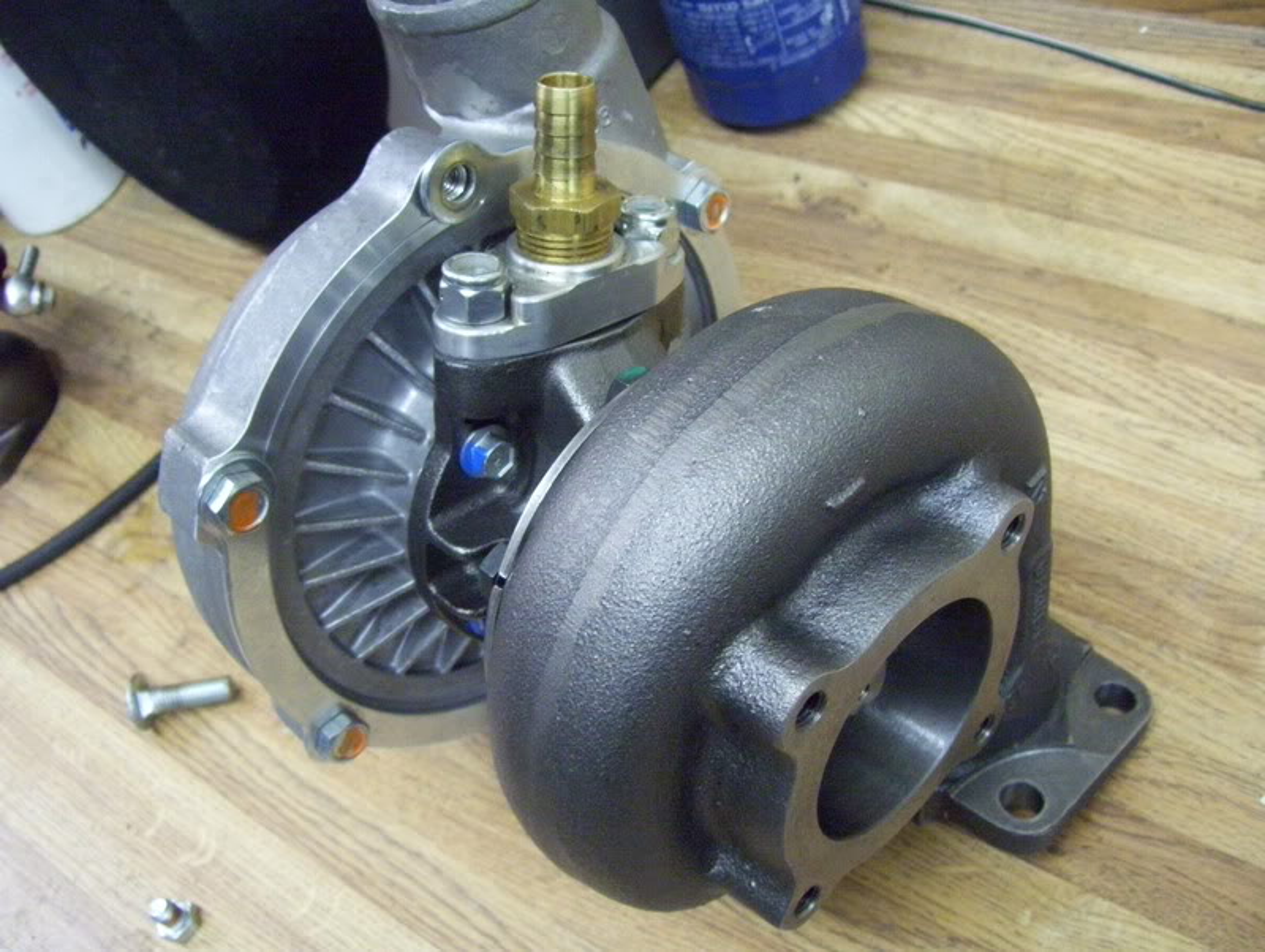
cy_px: 476
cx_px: 632
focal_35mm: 36
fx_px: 1317
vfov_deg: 39.7
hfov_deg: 51.3
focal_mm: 6
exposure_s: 1/60
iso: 800
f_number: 2.7
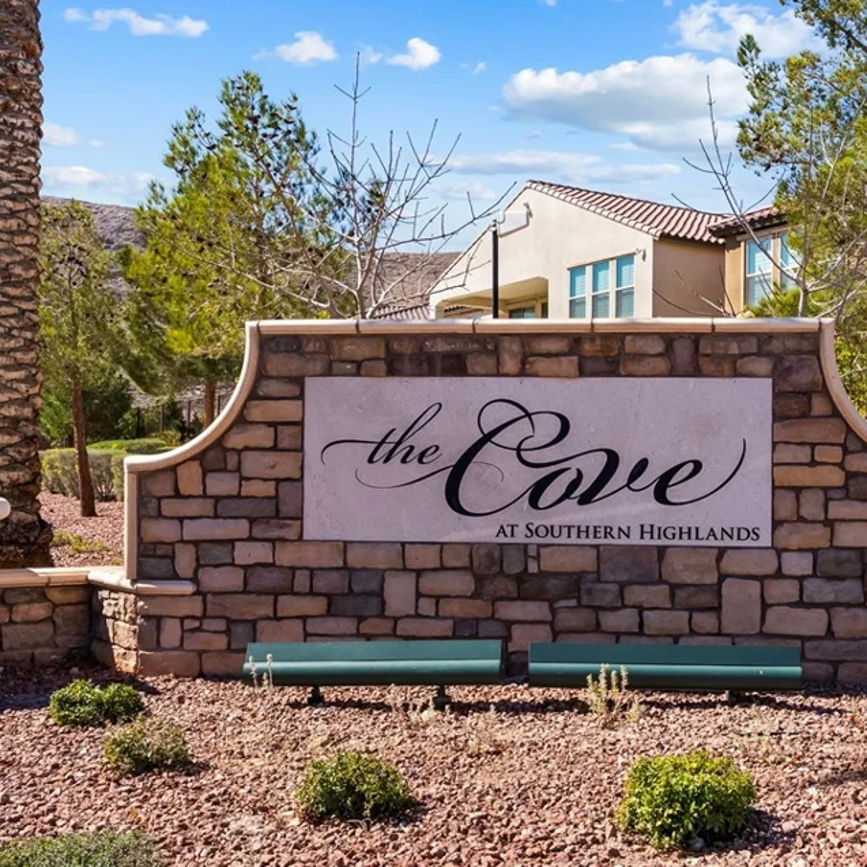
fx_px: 1162
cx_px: 531
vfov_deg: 40.9
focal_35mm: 41
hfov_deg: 40.7
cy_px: 456
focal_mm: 20
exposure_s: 1/8000
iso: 400
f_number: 8
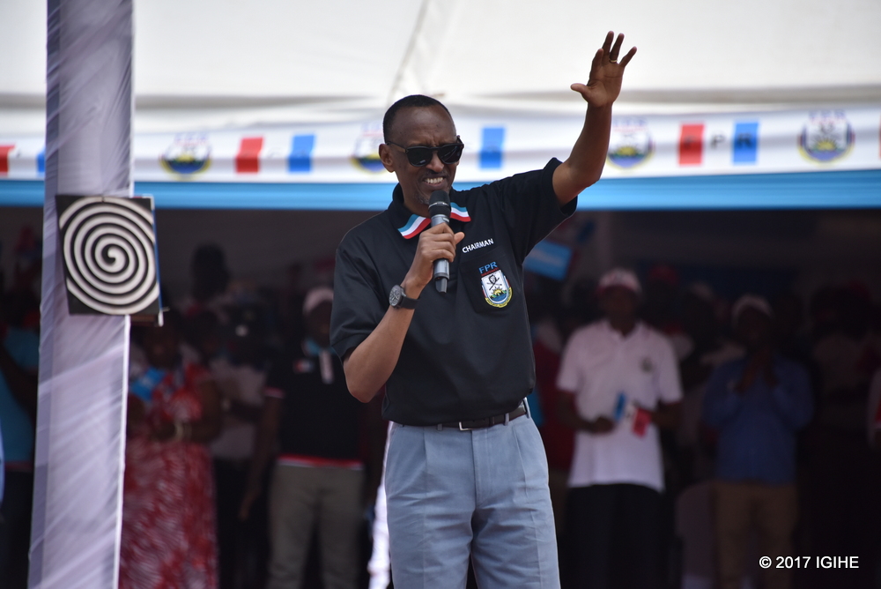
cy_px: 294
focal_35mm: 300
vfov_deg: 4.6
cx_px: 440
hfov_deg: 6.9
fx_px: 7346
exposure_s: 1/2500
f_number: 5.6
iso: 1000
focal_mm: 300
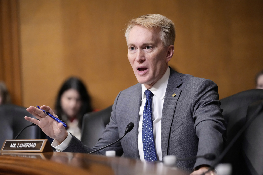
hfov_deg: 13.4
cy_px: 88
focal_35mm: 153
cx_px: 132
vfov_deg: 9.0
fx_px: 1118
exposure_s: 1/500
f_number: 2.8
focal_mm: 153
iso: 6400
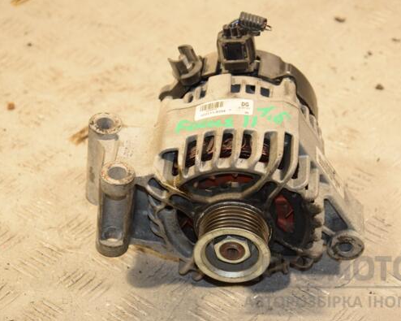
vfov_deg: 14.5
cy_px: 160
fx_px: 1258
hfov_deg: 18.1
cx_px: 228
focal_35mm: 106
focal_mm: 62
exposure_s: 1/160
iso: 800
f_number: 5.3
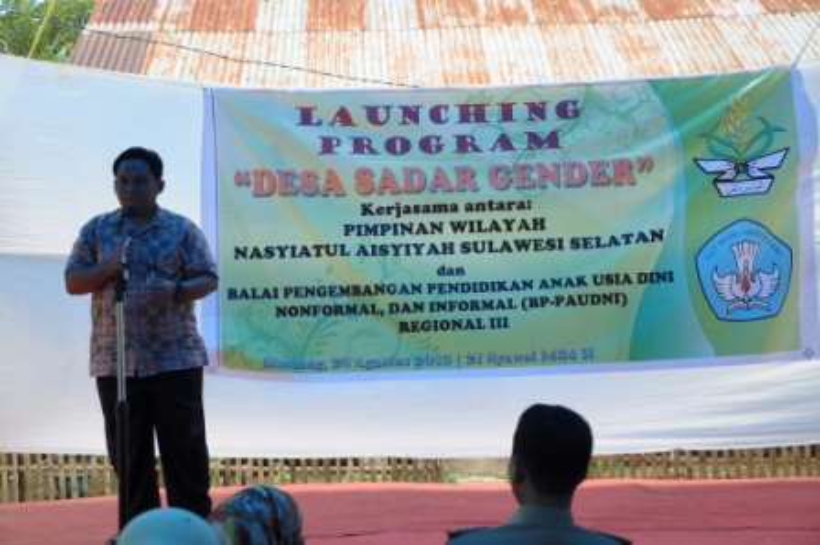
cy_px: 272
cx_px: 410
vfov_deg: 21.5
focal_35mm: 63
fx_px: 1434
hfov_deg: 31.9
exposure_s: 1/200
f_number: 4.8
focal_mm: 42
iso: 200
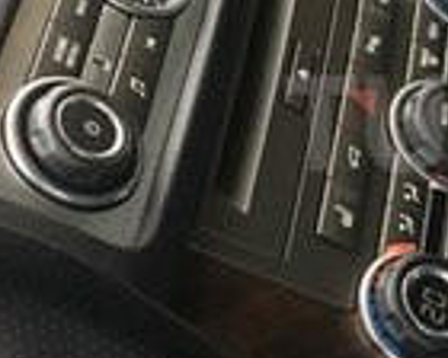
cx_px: 611
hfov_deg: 13.8
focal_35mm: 133
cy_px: 123
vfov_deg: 11.6
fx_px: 1763
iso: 25
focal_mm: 4.15
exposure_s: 1/50
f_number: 2.2
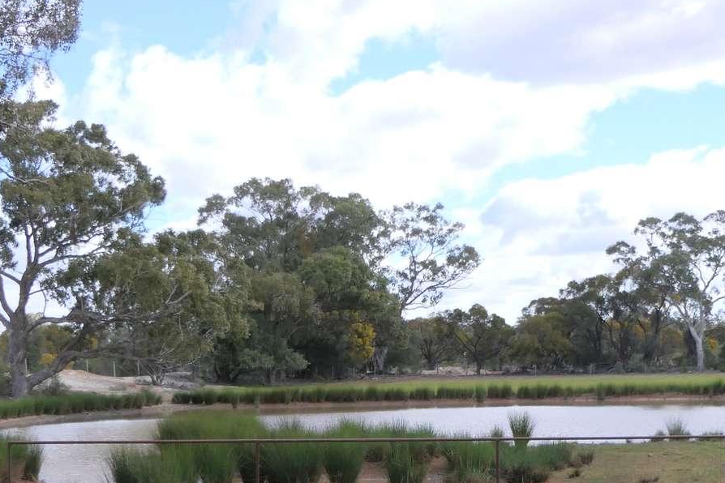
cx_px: 356
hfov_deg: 27.7
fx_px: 1470
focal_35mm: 73
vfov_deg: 18.3
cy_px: 461
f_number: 3.2
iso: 400
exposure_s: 1/500
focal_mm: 12.4
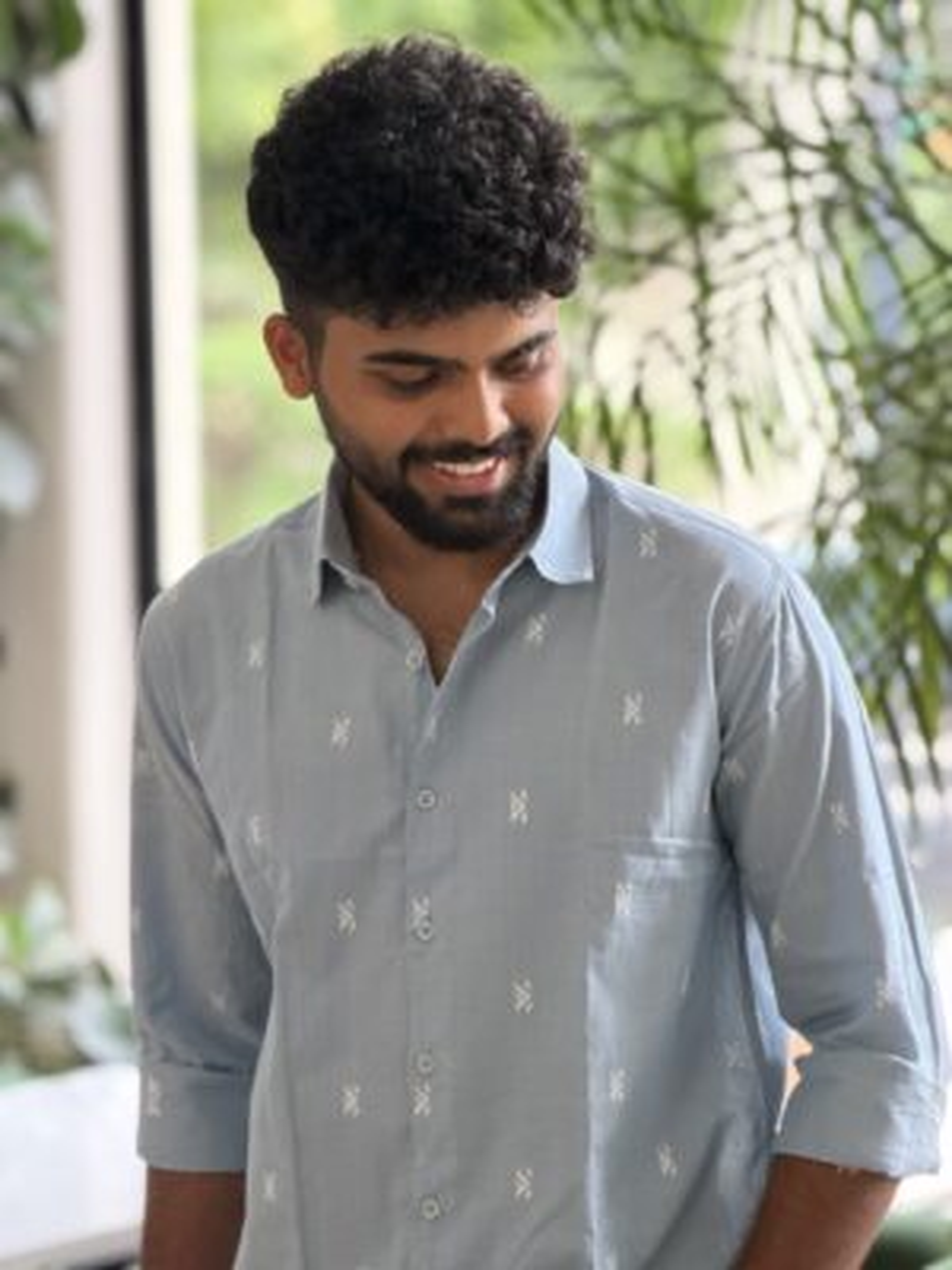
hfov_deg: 14.8
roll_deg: +0.5
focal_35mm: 100
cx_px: 476
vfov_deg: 19.6
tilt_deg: -2.8
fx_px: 3667
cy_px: 635
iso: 400
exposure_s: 1/107
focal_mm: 16.89
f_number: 2.8
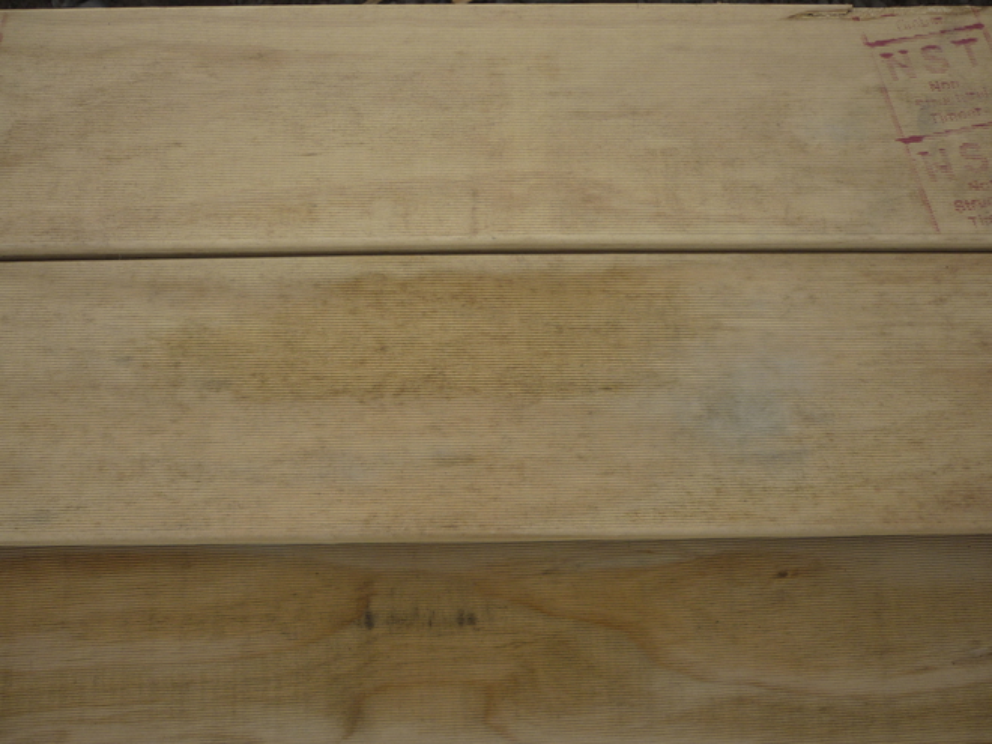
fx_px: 946
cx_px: 496
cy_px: 372
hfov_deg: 55.4
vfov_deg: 42.9
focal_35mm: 33
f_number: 2.8
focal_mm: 5.5
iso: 80
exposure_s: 1/640
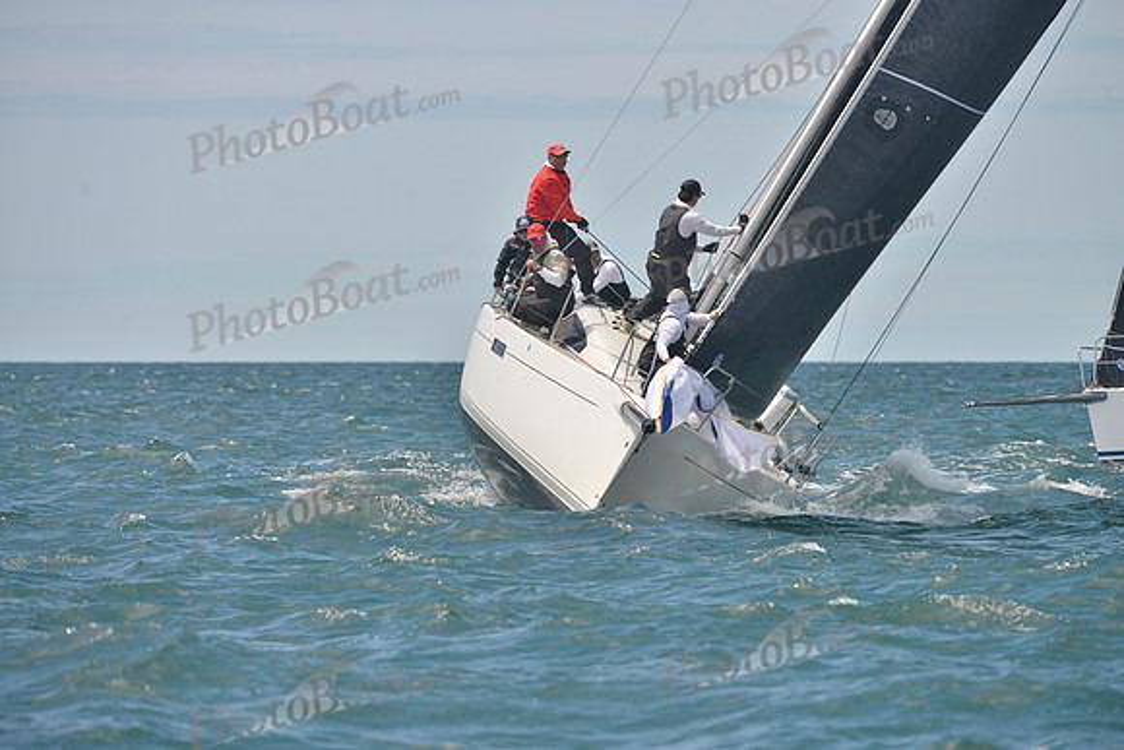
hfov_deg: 9.4
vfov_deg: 6.2
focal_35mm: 220
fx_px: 6870
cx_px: 562
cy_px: 375
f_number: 8
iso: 280
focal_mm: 220
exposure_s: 1/1000
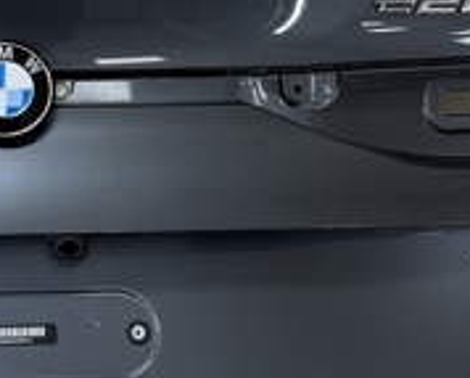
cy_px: 145
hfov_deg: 22.0
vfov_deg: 18.3
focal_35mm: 84
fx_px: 1170
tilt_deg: -60.7
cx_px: 16
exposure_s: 1/121
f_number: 1.78
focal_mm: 6.76
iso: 125
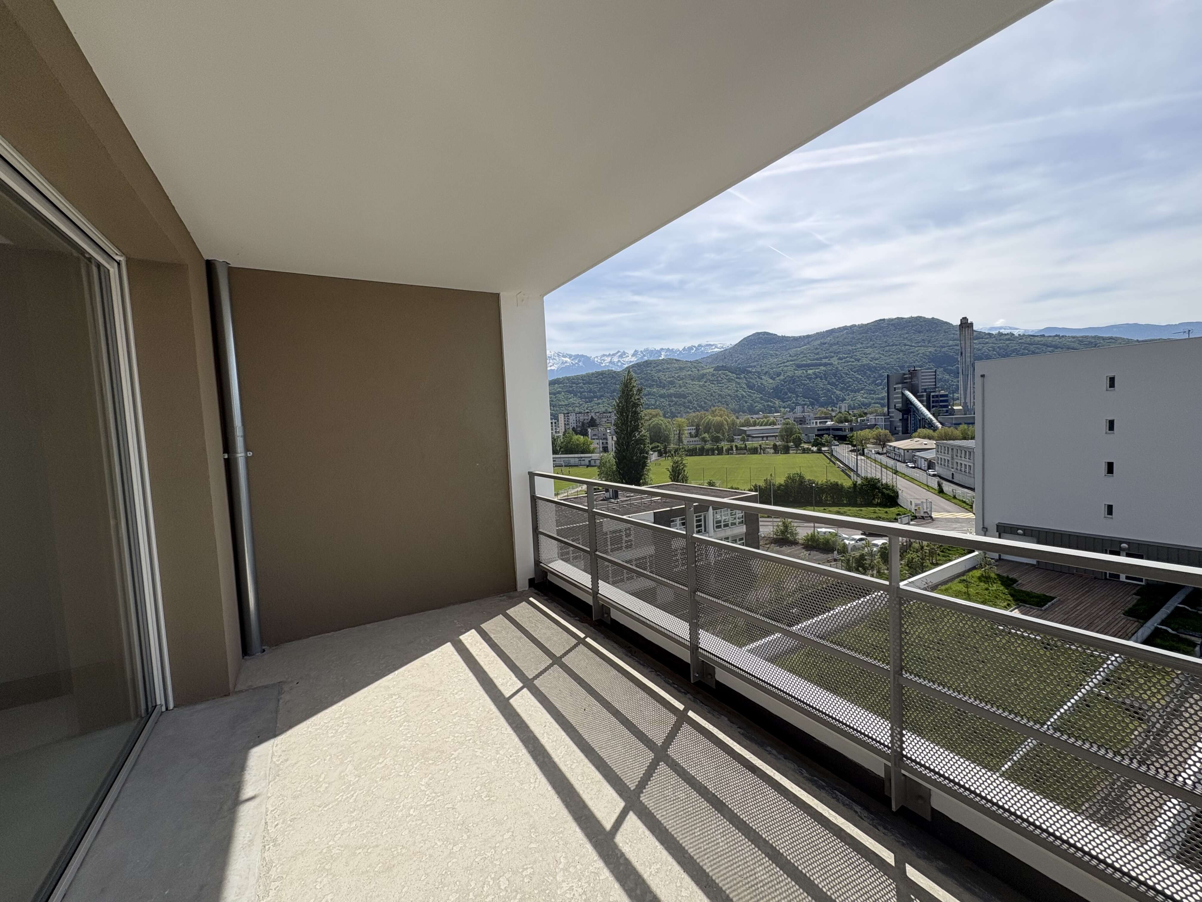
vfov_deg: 85.7
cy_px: 451
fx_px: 486
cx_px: 601
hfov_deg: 102.1
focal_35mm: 14
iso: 50
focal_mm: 2.22
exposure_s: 1/2273
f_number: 2.2
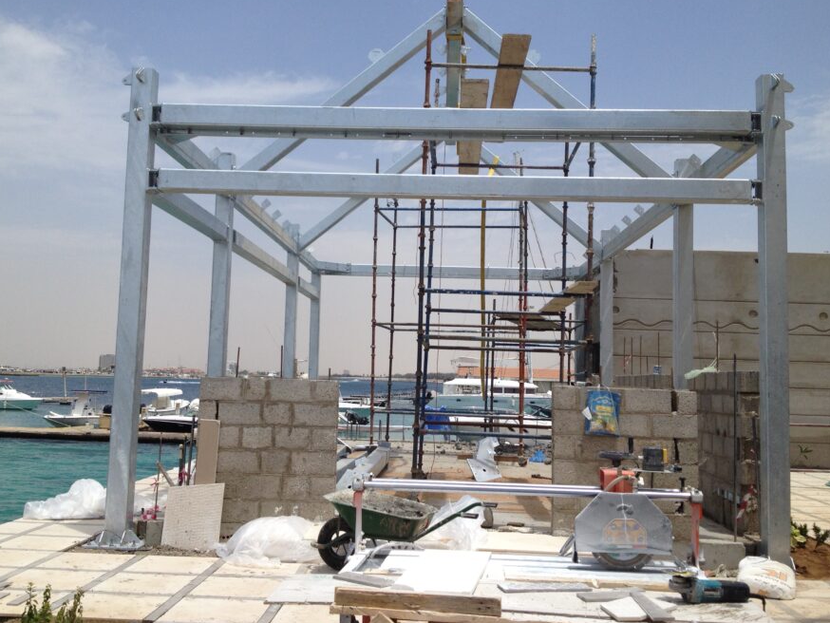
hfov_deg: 45.7
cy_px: 275
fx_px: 983
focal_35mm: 41
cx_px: 395
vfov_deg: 35.1
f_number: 2.4
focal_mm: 4.28
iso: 50
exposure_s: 1/3067
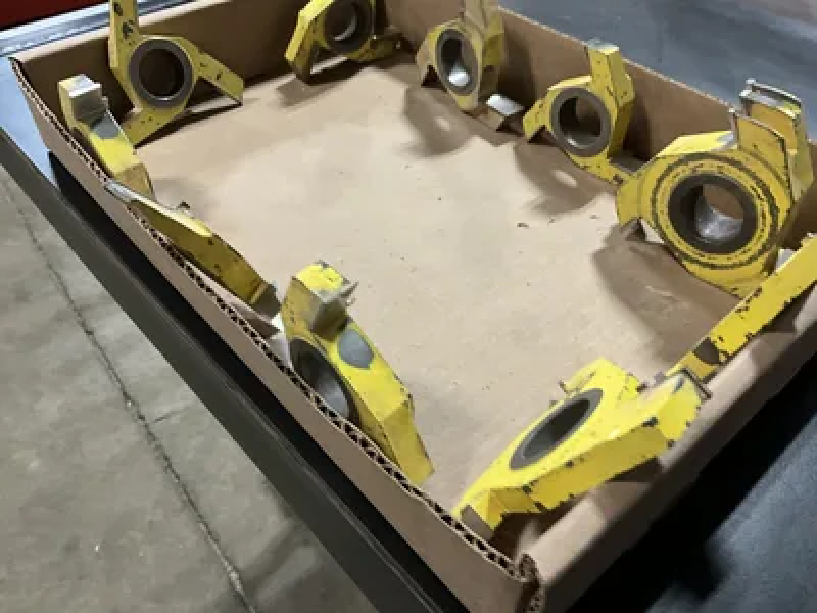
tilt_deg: -44.7
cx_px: 408
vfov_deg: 48.2
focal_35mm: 29
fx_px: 684
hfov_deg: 61.7
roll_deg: -0.2
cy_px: 306
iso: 320
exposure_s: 1/40
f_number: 1.8
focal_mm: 3
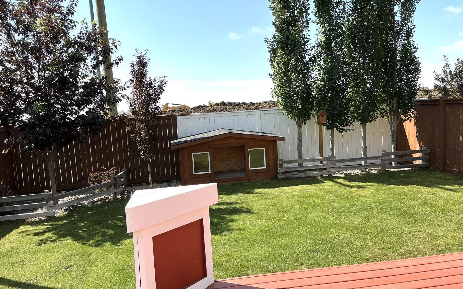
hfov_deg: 61.2
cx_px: 231
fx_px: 391
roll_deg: +3.2
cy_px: 155
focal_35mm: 31
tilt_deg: -4.8
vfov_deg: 40.6
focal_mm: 3
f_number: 1.8
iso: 25
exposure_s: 1/1311
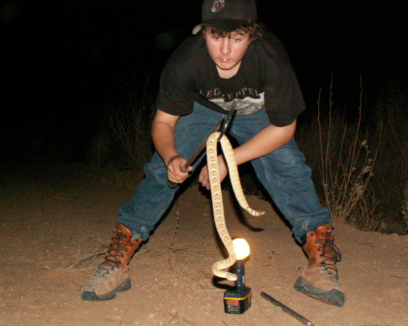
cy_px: 163
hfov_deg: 29.1
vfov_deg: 23.5
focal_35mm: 65
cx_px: 208
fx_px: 785
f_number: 3.2
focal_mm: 10.28
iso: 160
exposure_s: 1/40
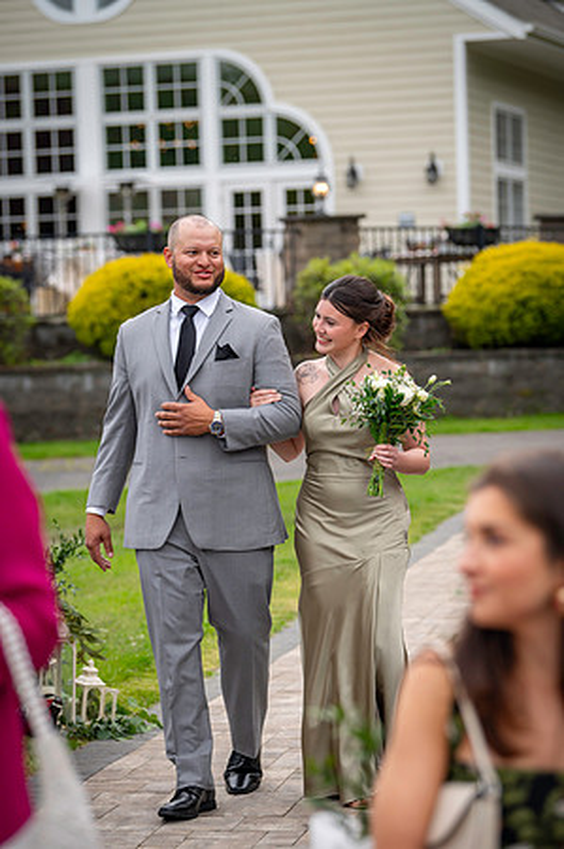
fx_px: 2732
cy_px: 424
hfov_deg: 11.8
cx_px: 282
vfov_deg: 17.7
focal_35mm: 116
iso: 400
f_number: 4
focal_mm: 116
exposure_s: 1/1250
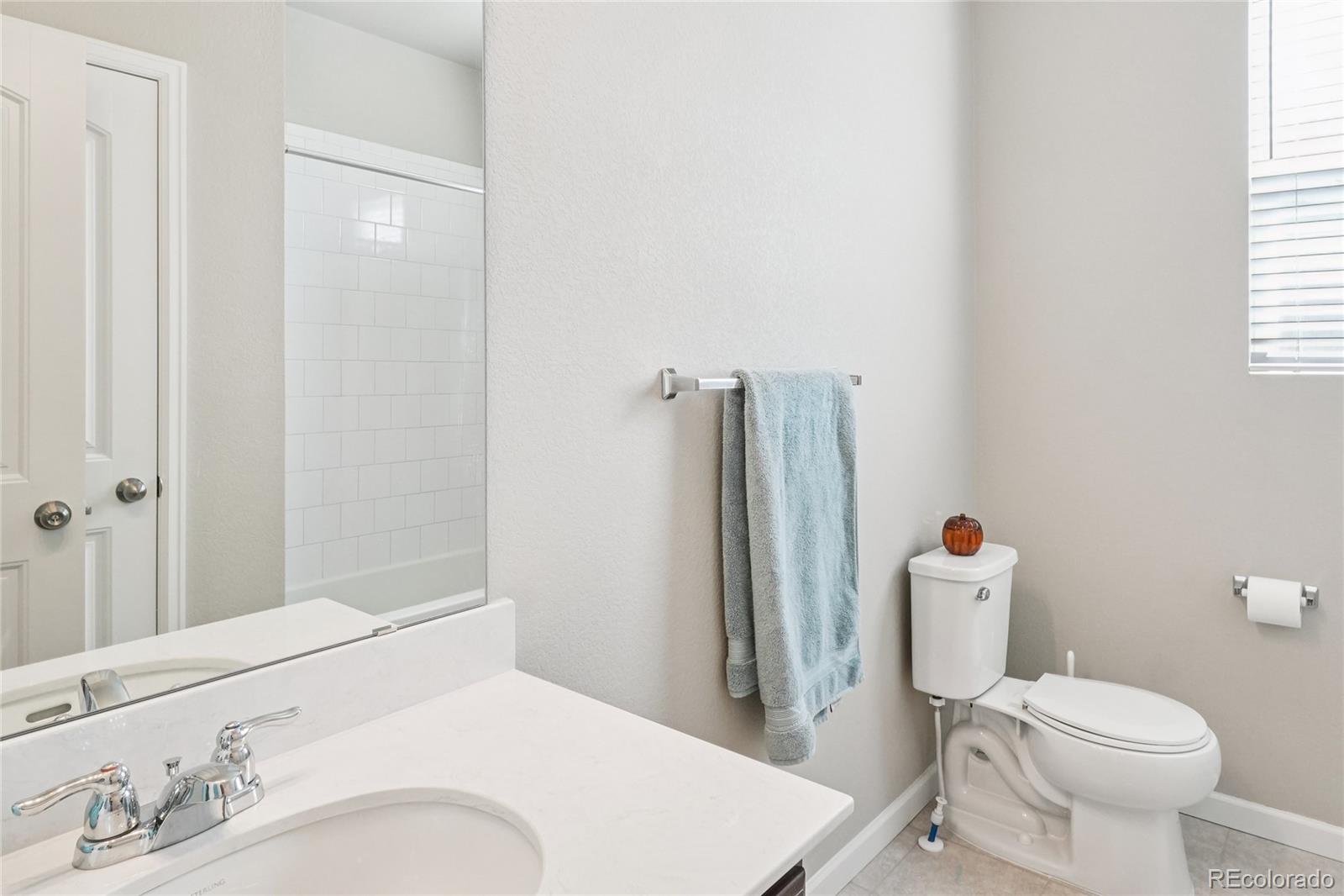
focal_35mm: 15
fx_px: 560
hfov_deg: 100.4
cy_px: 448
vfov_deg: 77.3
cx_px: 672
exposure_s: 1/5
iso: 800
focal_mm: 10
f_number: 8
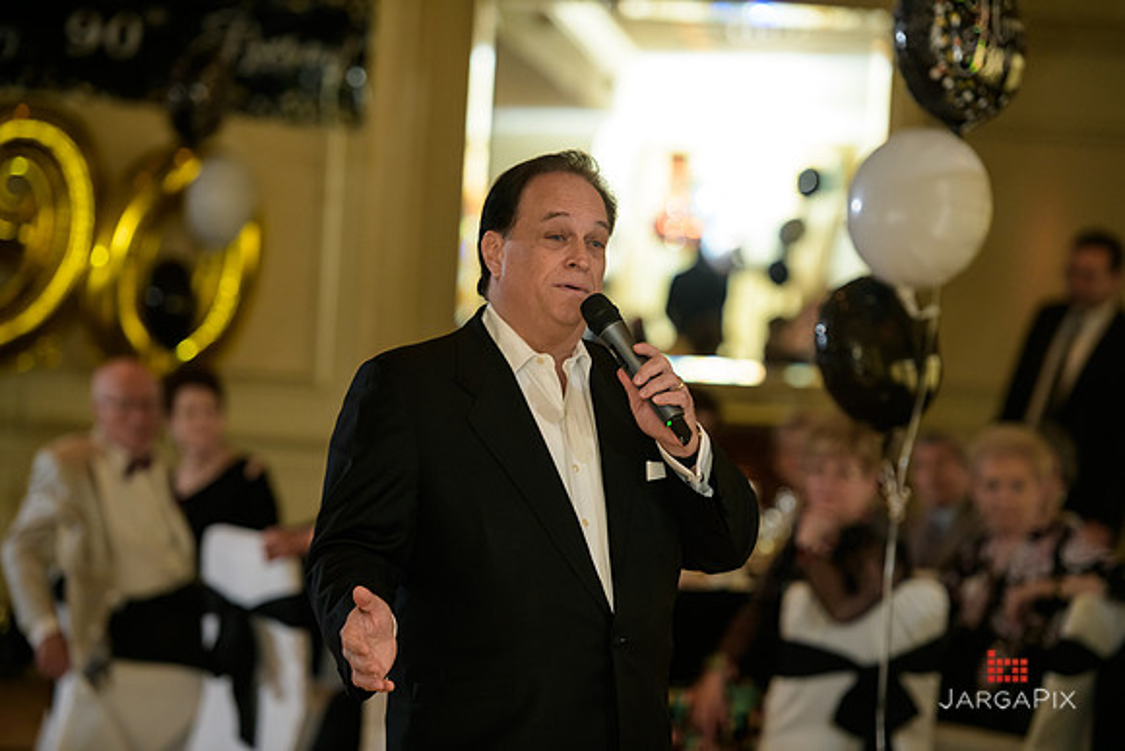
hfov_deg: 14.2
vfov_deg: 9.5
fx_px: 4532
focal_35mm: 145
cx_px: 562
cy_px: 376
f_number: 3.2
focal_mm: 145
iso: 1600
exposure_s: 1/125
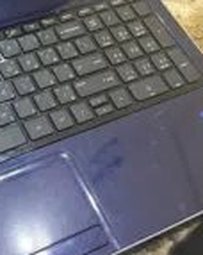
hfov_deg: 20.4
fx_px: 534
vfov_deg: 26.2
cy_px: 39
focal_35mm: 71
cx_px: -28
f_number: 1.5
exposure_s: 1/33
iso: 500
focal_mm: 5.7
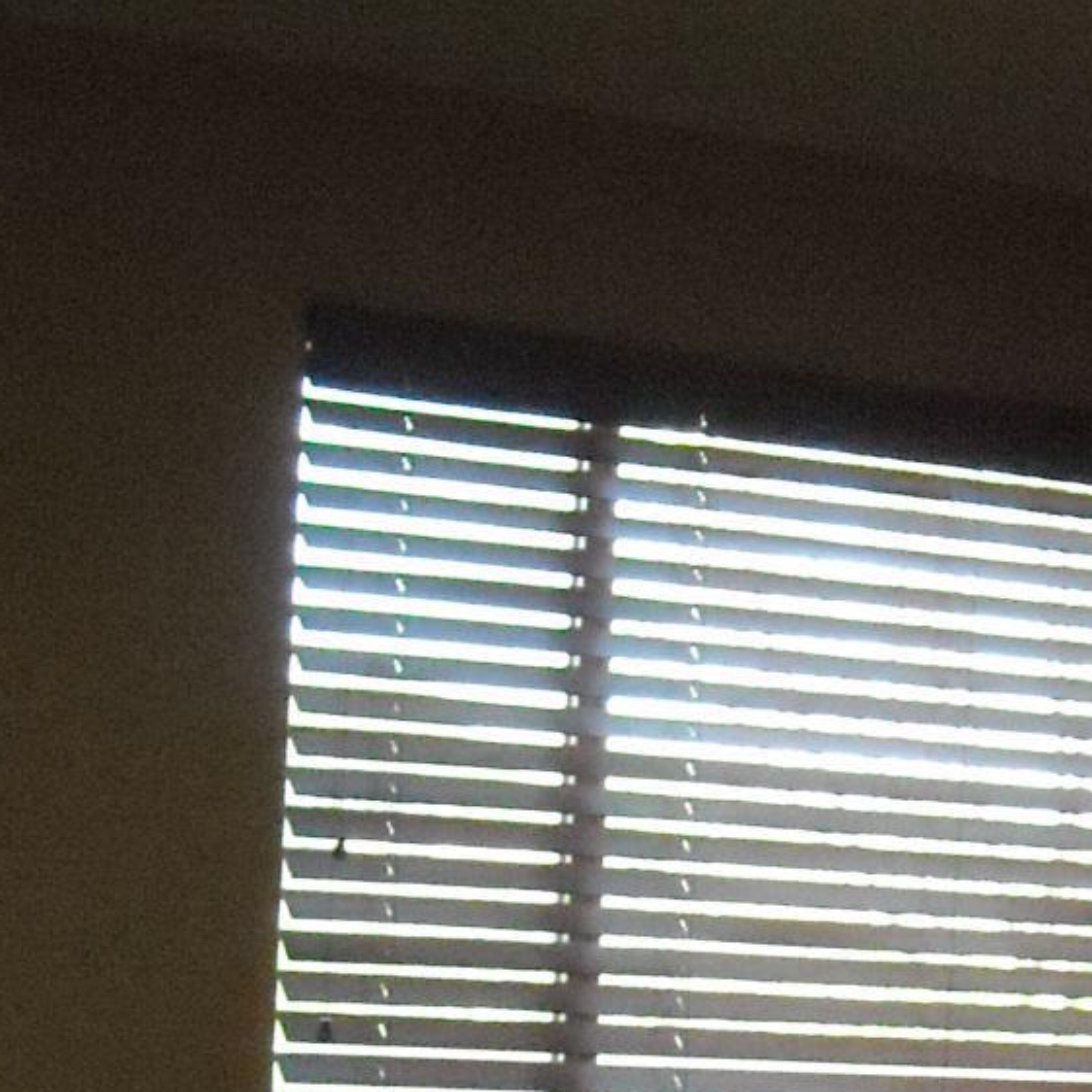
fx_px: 3926
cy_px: 1133
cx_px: 919
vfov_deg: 15.5
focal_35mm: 110
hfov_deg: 15.7
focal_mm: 5.7
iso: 800
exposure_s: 1/209
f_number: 2.8
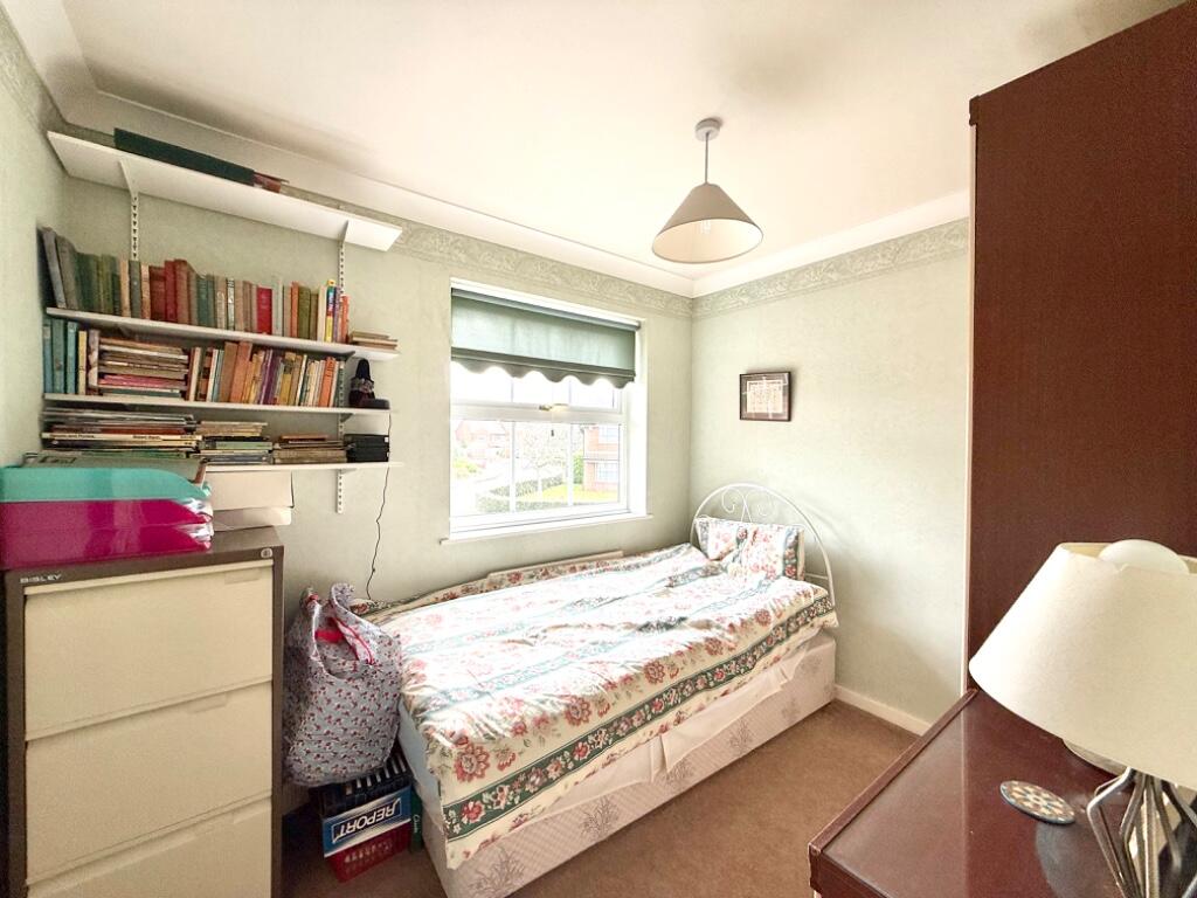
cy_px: 449
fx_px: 484
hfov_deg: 102.1
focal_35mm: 14
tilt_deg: -0.9
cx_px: 598
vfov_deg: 85.7
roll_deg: -0.7
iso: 50
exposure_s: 1/125
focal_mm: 2.22
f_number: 2.2
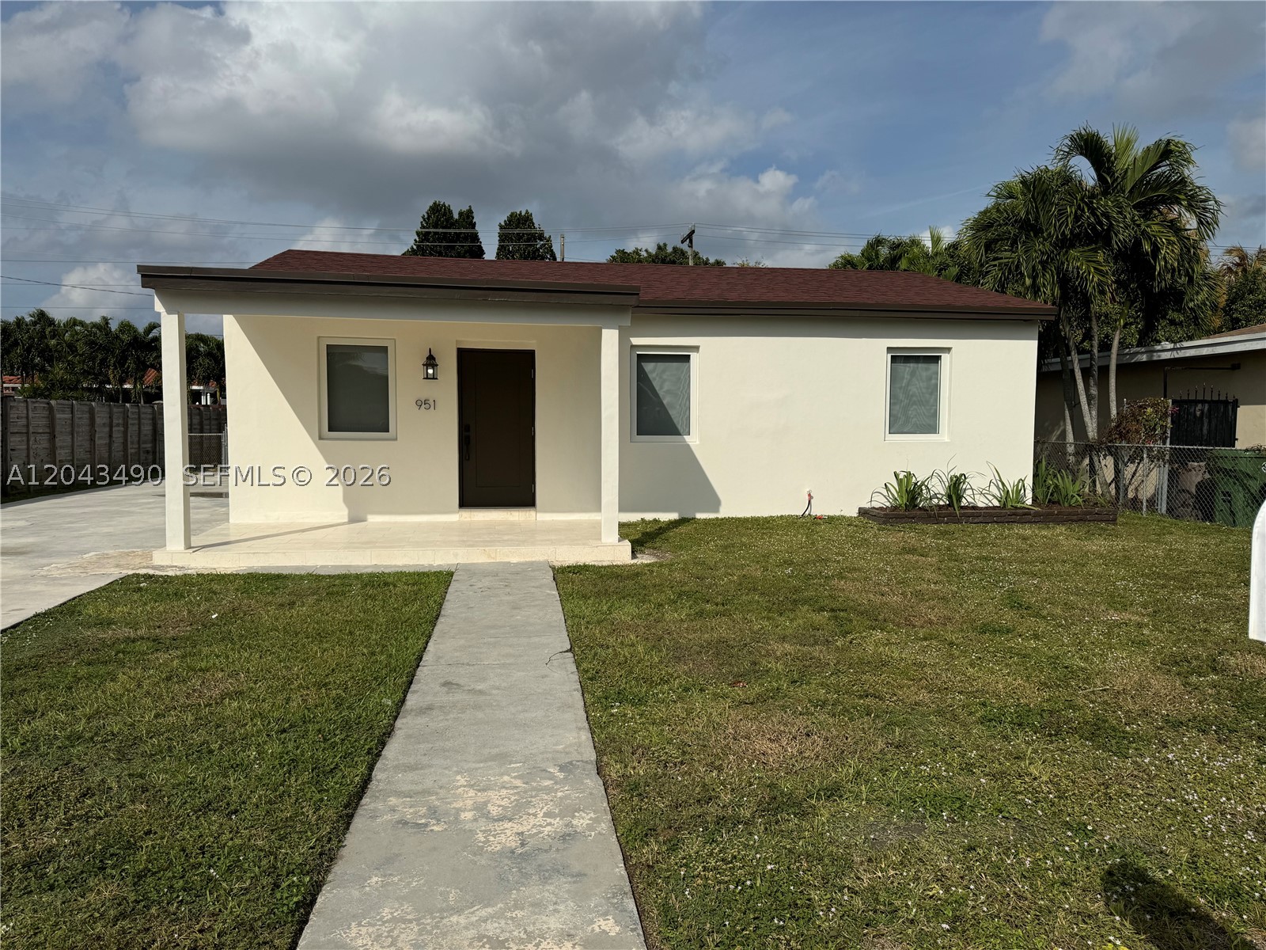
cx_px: 633
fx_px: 878
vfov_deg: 56.8
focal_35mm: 24
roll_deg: -0.1
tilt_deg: -4.2
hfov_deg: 71.6
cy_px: 475
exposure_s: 1/15152
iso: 80
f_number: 1.78
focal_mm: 6.76
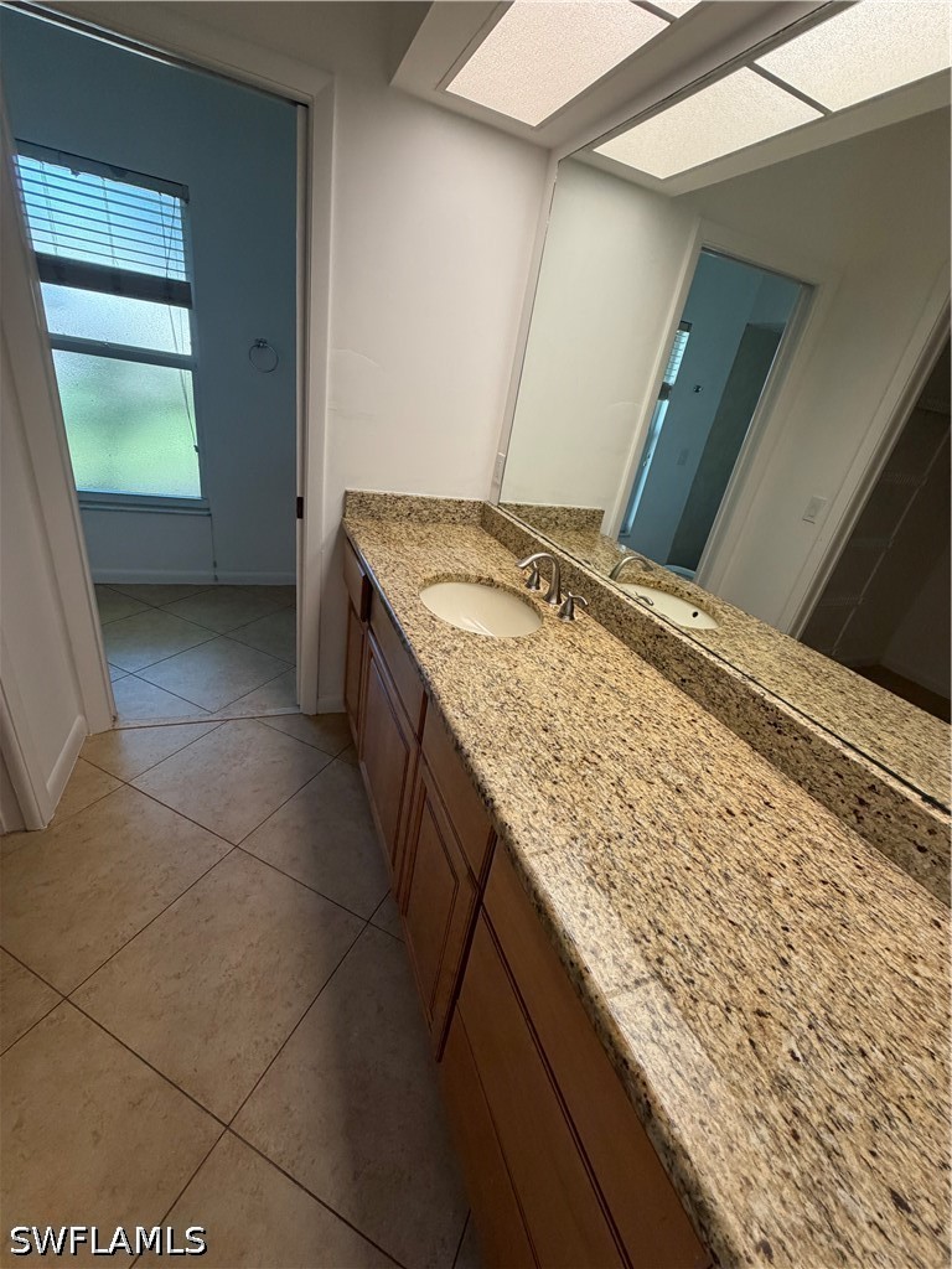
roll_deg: -10.9
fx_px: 513
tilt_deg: -25.6
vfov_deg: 102.1
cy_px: 634
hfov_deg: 85.7
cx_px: 476
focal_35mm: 14
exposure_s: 1/120
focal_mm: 2.22
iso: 320
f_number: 2.2
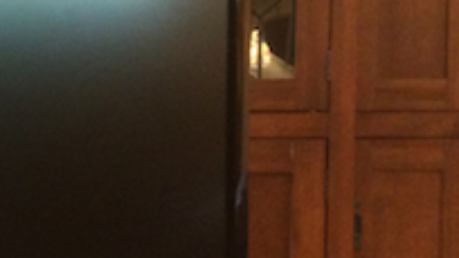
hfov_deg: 18.1
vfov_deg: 11.1
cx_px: -169
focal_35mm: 109
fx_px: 1327
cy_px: 177
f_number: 2.2
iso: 320
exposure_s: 1/15
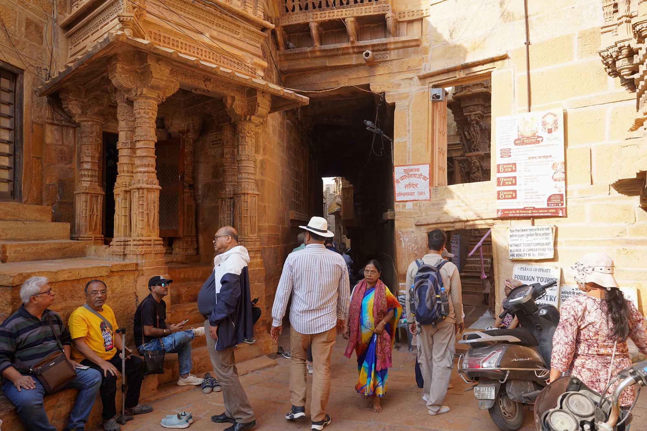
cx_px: 324
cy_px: 216
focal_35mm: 24
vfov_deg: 53.1
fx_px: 431
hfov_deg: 73.7
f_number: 5.6
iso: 100
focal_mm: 24
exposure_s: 1/100
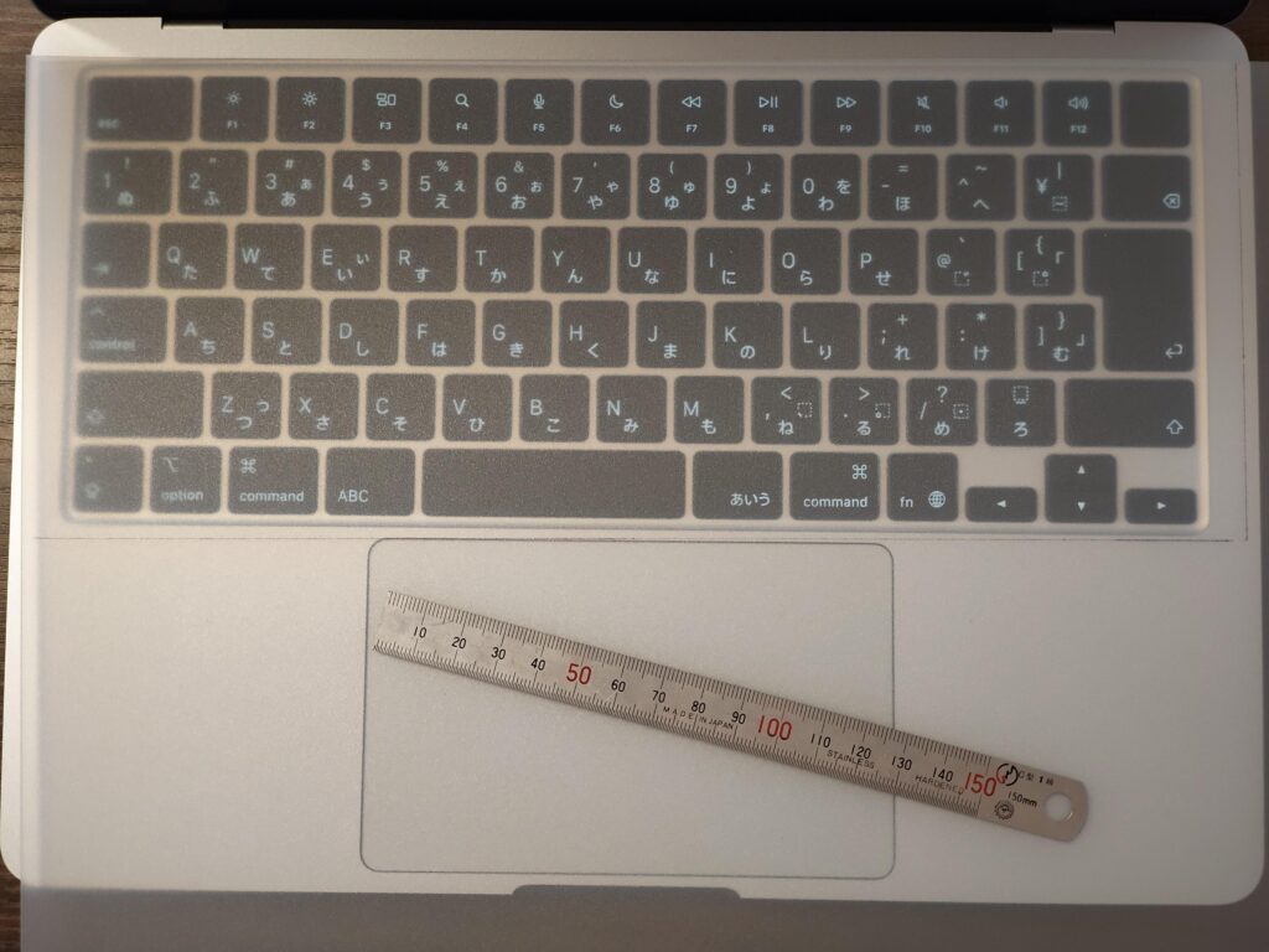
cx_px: 634
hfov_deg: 38.2
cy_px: 476
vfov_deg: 29.1
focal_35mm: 50
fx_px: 1833
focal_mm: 7.1
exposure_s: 1/100
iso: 1574
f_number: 2
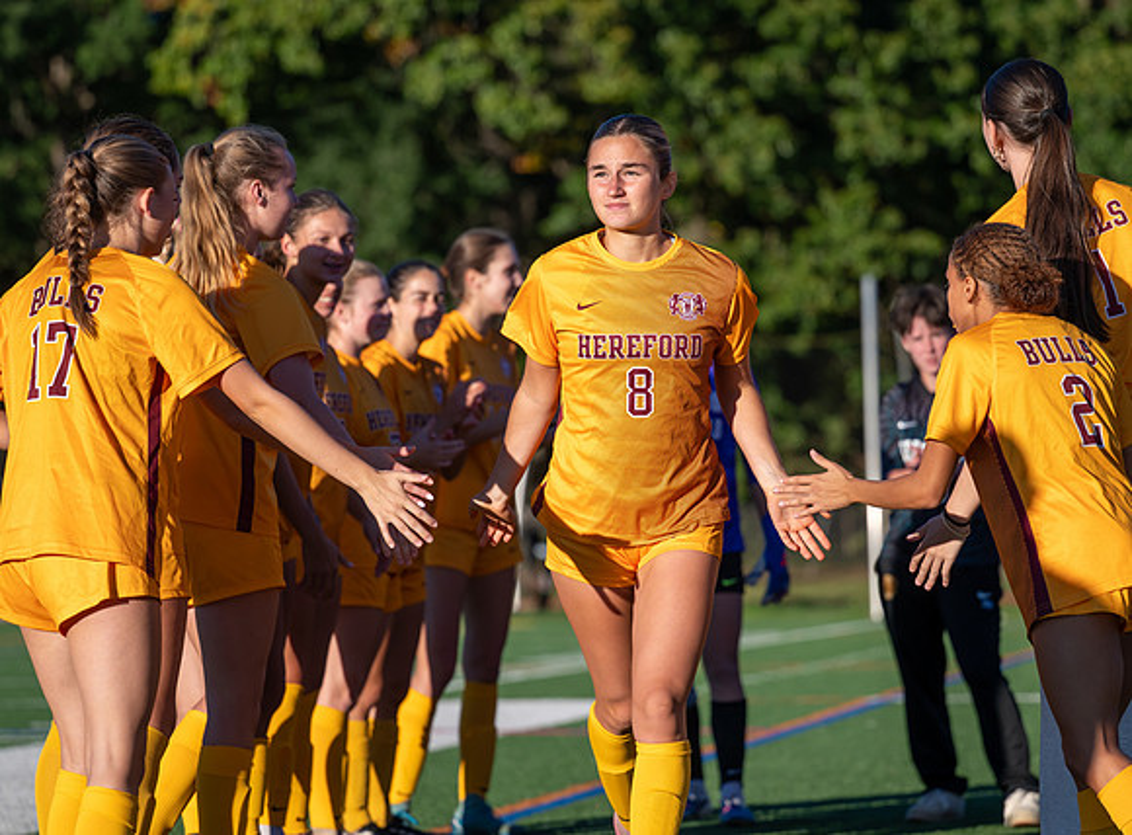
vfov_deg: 10.2
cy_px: 370
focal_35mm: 144
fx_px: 4687
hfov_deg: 13.8
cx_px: 574
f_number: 2.8
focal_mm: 105
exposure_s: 1/2000
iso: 80
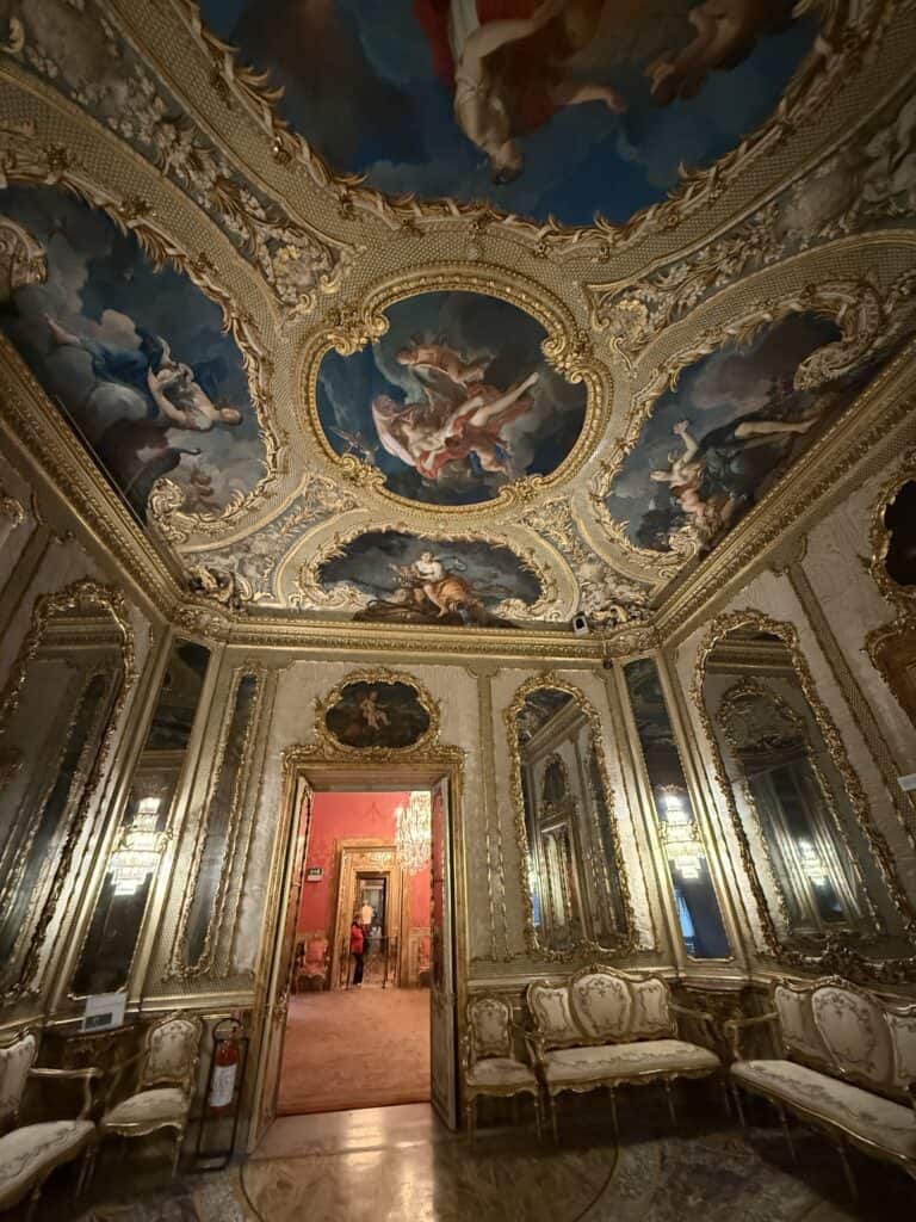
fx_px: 494
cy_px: 611
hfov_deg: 85.7
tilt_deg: +32.3
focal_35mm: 14
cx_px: 458
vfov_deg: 102.1
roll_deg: +1.5
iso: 1600
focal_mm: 2.22
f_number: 2.2
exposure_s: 1/33
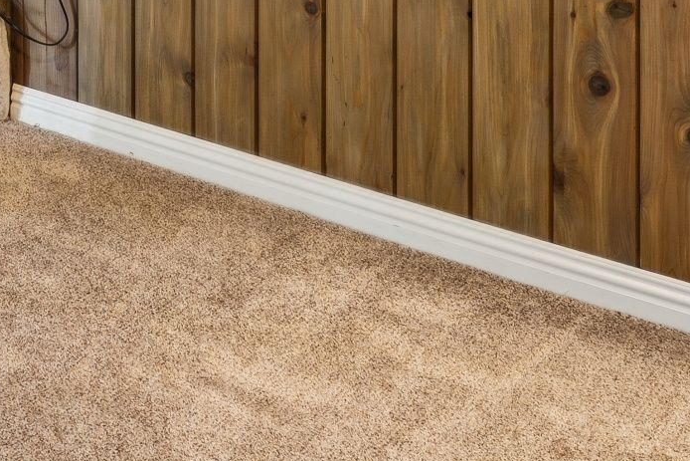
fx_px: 1661
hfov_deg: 19.1
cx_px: -478
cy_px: -465
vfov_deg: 13.5
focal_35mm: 87
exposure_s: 5
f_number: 13
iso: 100
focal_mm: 16.7
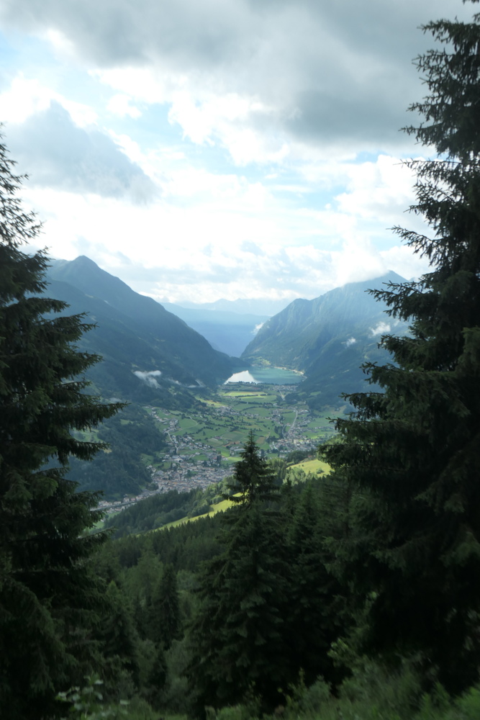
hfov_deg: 43.6
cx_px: 240
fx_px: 600
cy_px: 360
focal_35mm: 30
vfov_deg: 61.9
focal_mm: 10.9
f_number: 4
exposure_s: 1/800
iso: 200
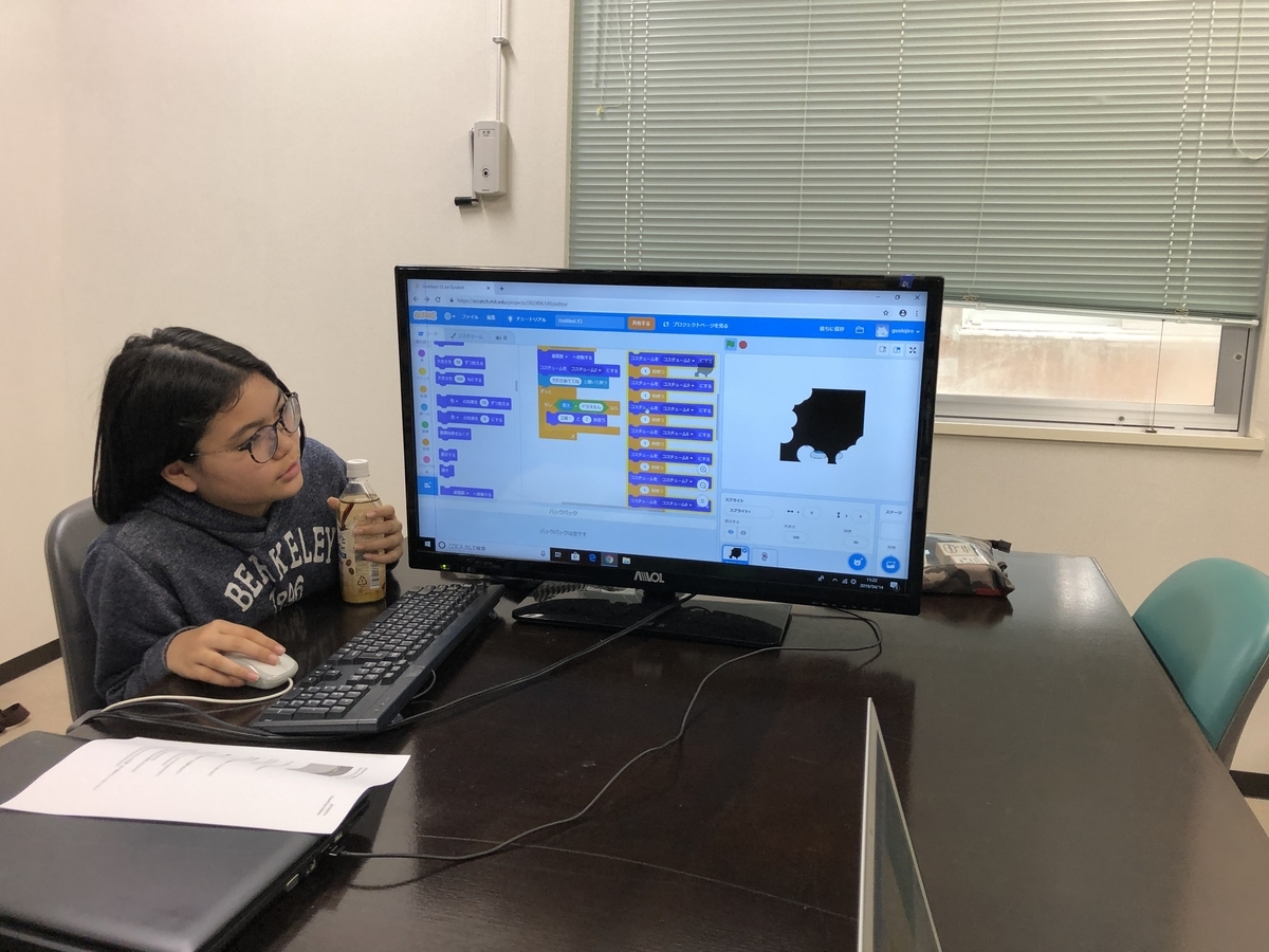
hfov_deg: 63.4
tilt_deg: -10.7
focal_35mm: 28
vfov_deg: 49.7
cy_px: 476
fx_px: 1026
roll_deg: -0.5
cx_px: 634
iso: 25
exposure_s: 1/30
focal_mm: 3.99
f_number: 1.8
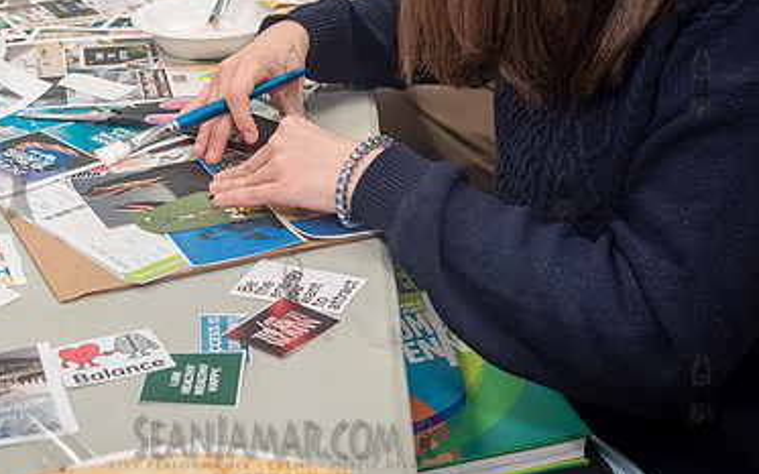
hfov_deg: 32.0
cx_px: 212
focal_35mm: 63
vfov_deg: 20.5
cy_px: 117
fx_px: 1303
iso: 2500
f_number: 4.5
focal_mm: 35
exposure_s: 1/320
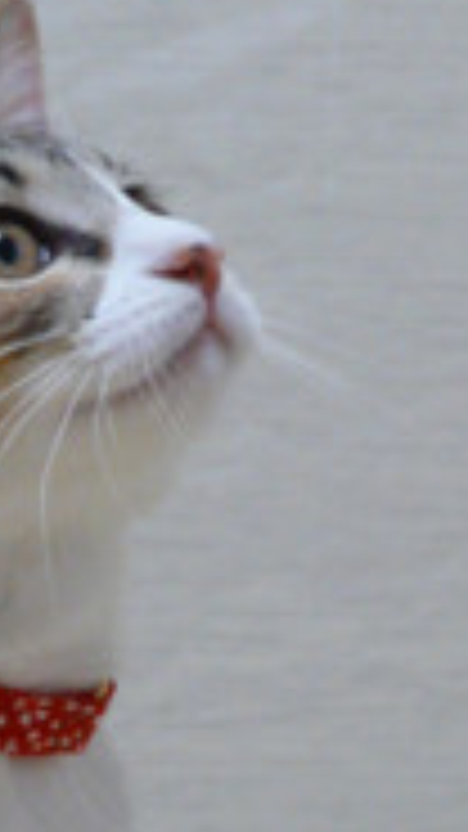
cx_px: -202
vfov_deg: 12.9
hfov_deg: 7.3
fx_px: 3620
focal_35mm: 164
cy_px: 908
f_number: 2.8
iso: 200
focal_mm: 6.4
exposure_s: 1/10
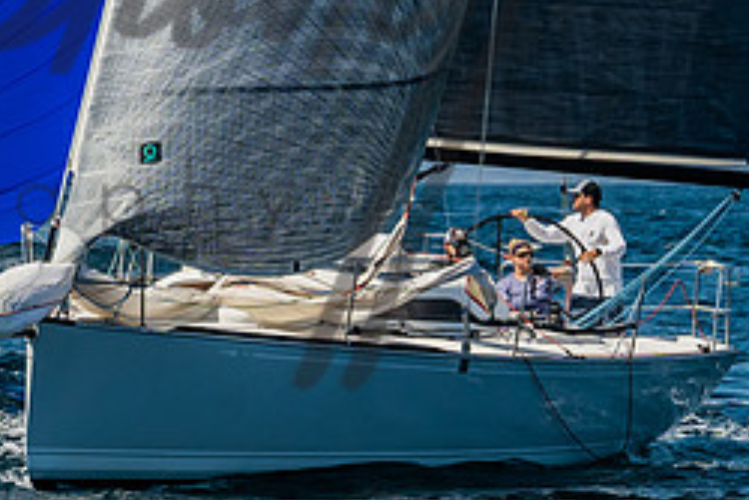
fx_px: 7723
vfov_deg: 3.7
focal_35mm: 371
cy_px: -22
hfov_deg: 5.6
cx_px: 269
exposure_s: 1/500
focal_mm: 71
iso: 160
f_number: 6.3
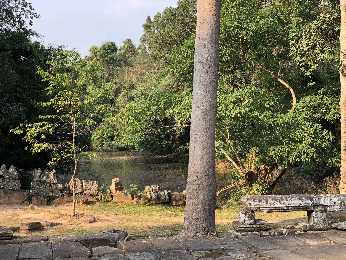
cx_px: 173
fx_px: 520
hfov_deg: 36.8
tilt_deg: -0.6
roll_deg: +0.6
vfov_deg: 28.0
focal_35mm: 52
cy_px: 130
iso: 16
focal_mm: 6
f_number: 2.4
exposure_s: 1/173
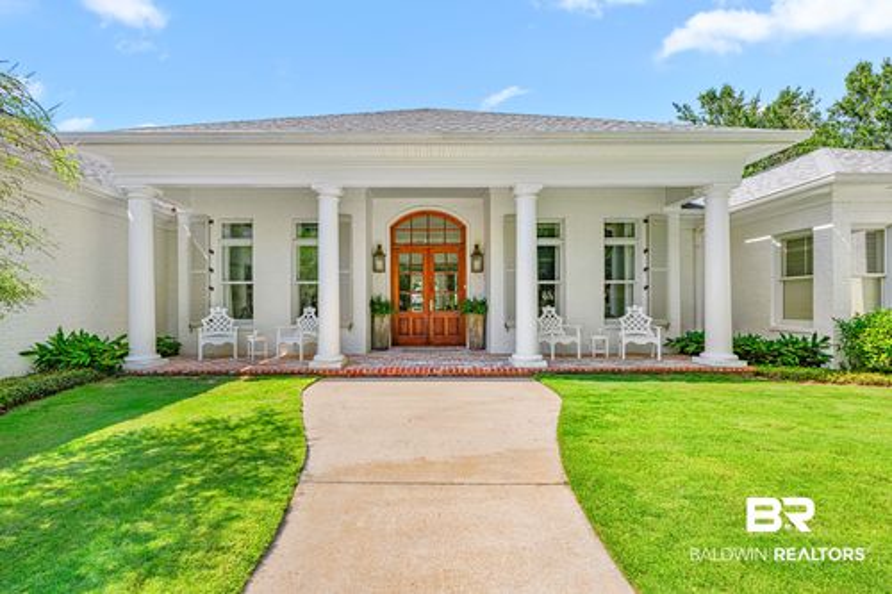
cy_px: 297
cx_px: 446
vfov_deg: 79.2
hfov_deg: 102.3
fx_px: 359
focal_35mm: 14
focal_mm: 14.5
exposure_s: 1/400
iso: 400
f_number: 11
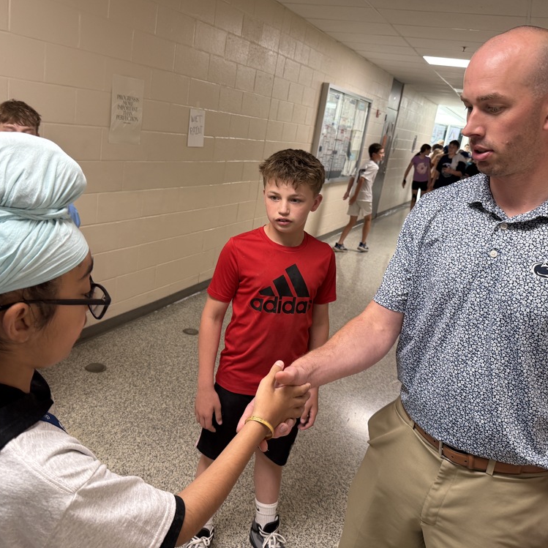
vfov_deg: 55.6
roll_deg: -8.5
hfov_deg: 55.6
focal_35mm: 29
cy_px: 268
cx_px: 259
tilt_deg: -17.0
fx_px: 519
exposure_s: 1/60
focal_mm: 6.76
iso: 125
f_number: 1.78
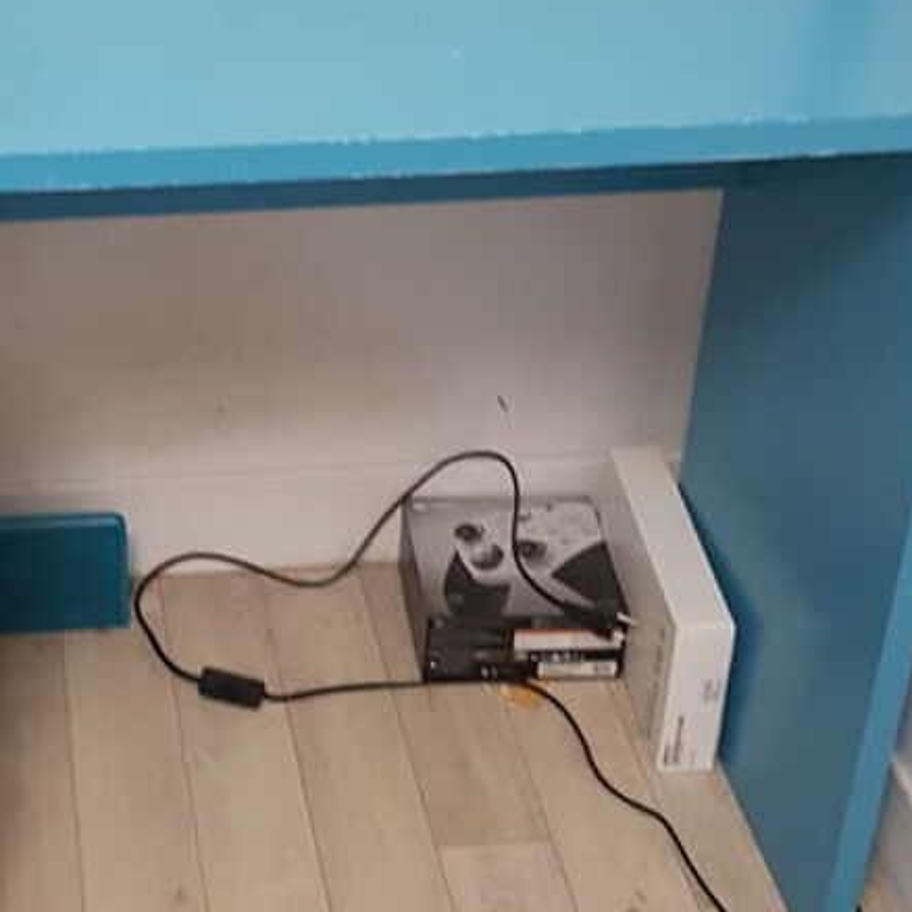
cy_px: 351
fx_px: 2087
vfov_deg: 24.6
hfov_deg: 24.1
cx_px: 140
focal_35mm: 70
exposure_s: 1/33
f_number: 1.7
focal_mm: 4.2
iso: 200
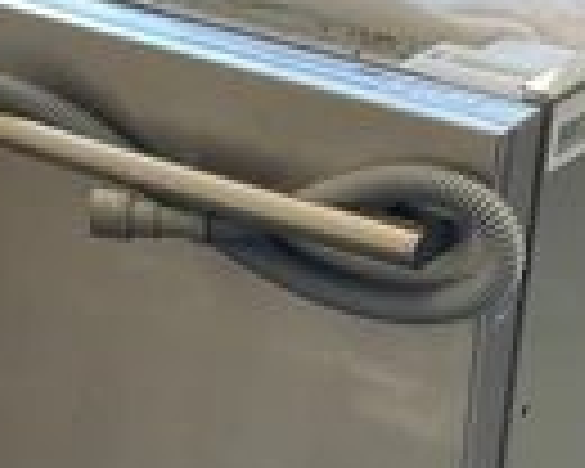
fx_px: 1506
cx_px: 252
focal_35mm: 87
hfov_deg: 22.0
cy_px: 450
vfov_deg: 17.3
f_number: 1.8
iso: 50
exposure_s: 1/60
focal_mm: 3
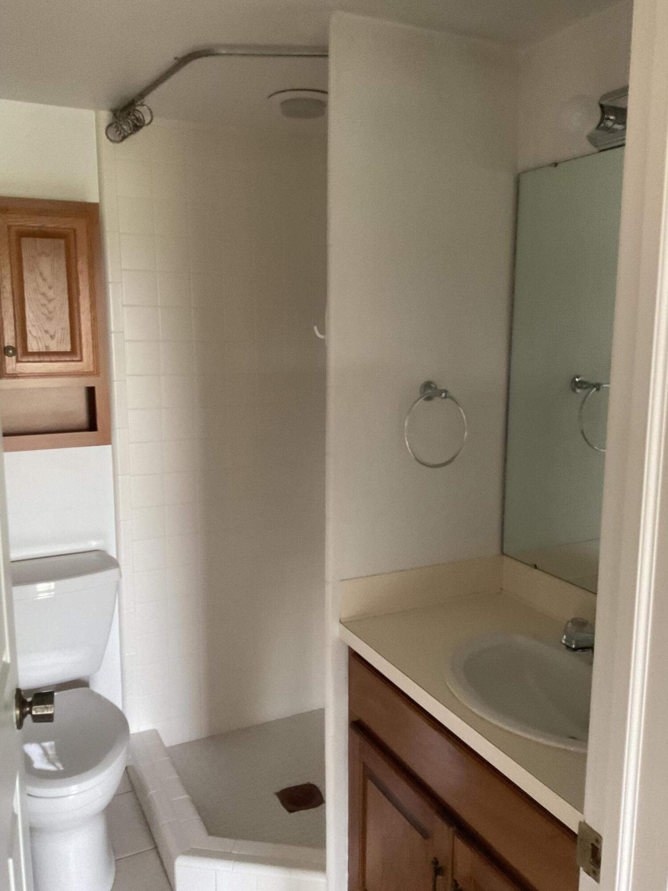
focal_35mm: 29
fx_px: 746
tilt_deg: -8.8
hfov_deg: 48.2
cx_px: 334
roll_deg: -0.4
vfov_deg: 61.7
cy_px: 446
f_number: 1.8
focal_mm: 3
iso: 200
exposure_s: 1/60
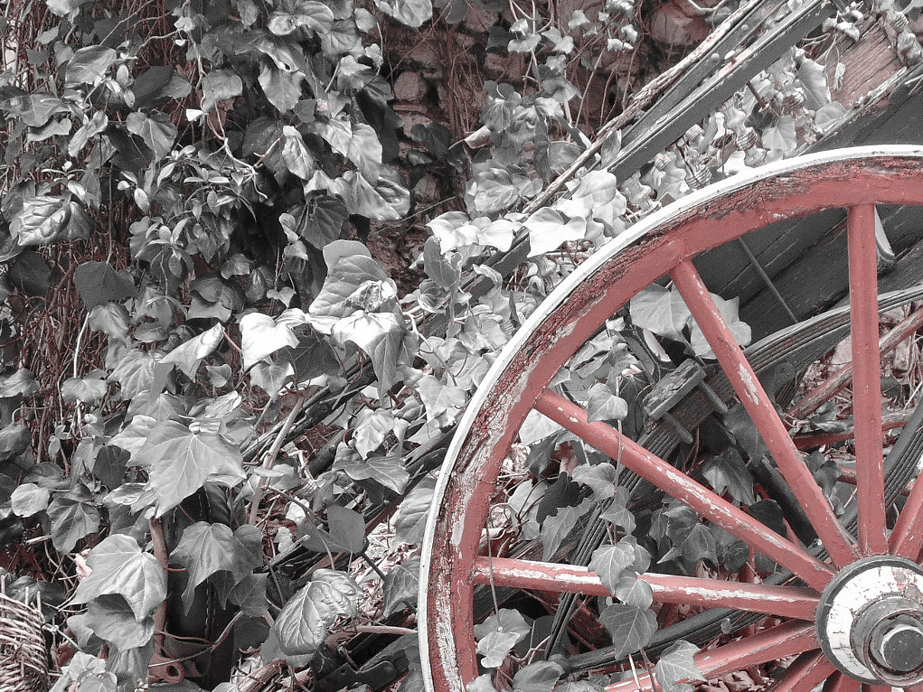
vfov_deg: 30.5
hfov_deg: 39.9
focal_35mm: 47
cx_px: 626
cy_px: 497
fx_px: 1253
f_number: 3.1
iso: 100
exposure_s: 1/30
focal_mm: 5.4
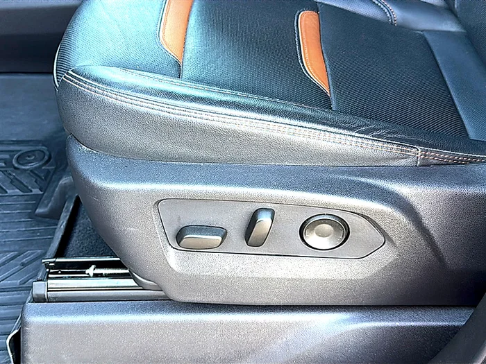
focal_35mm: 37
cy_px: 182
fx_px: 519
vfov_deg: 38.7
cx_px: 243
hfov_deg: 50.1
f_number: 1.78
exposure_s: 1/50
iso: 125
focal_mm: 6.86
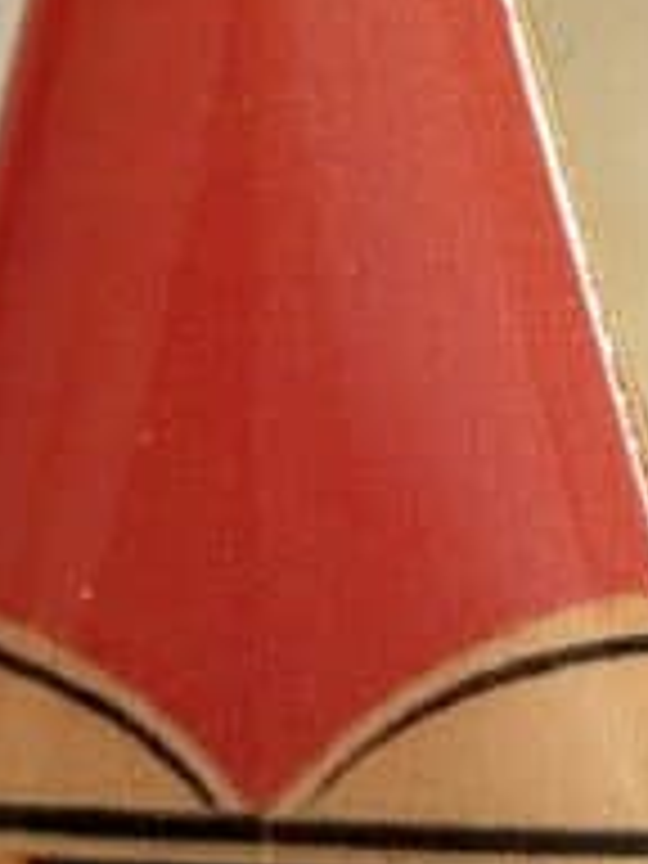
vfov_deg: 7.1
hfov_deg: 5.3
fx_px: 6914
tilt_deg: -48.6
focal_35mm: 277
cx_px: 747
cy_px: 238
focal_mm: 5.96
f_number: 1.6
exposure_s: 1/63
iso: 50
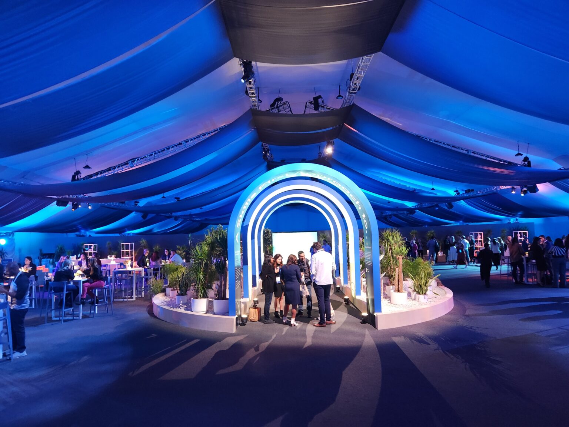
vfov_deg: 58.9
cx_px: 284
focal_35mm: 23
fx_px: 378
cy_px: 214
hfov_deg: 73.9
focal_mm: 5.4
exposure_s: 1/45
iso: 640
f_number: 1.8
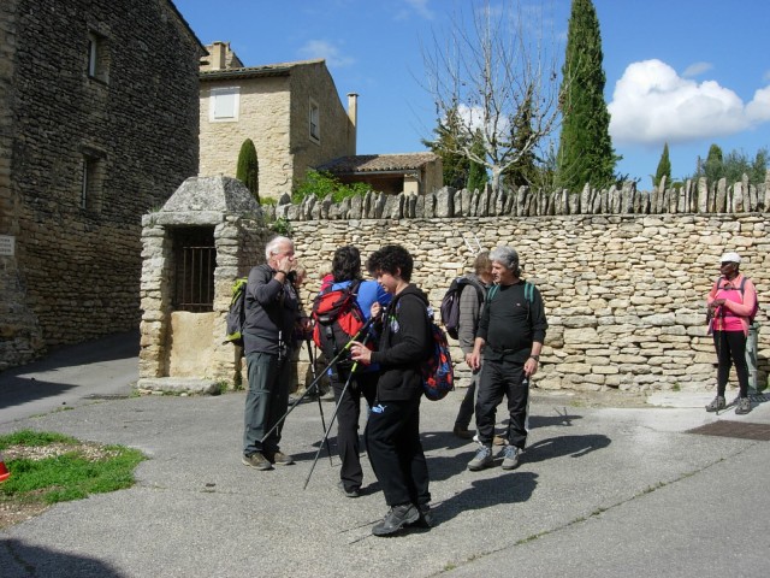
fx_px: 845
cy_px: 289
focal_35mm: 38
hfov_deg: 49.0
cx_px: 385
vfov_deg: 37.7
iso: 64
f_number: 4.8
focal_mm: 7.8
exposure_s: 1/767
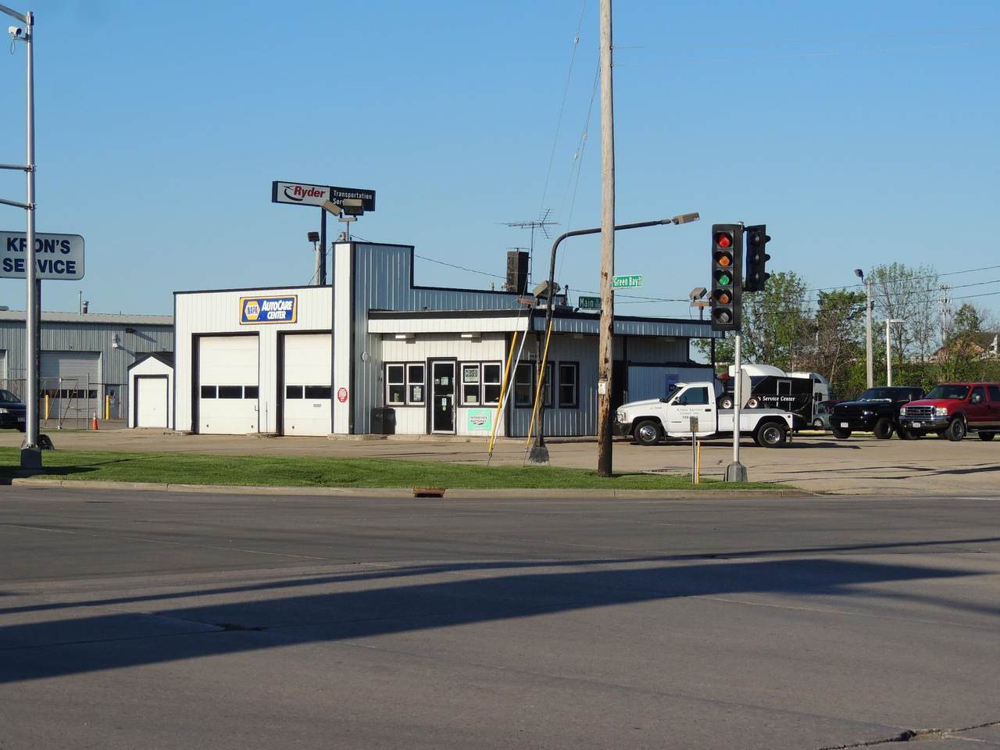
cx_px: 500
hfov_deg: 23.0
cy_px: 375
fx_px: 2456
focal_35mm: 85
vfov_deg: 17.4
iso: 100
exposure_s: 1/1250
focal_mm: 15.1
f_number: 4
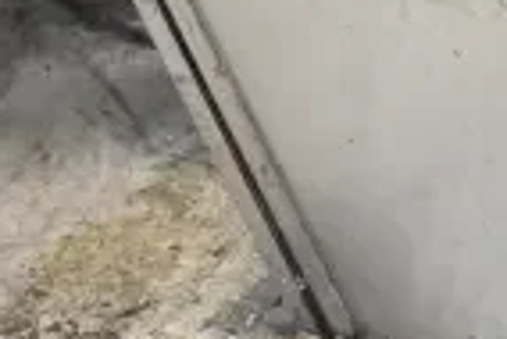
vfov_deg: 7.4
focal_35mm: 187
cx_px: 971
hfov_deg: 10.2
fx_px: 2638
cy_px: 134
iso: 6400
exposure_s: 1/160
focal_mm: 29
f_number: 6.3
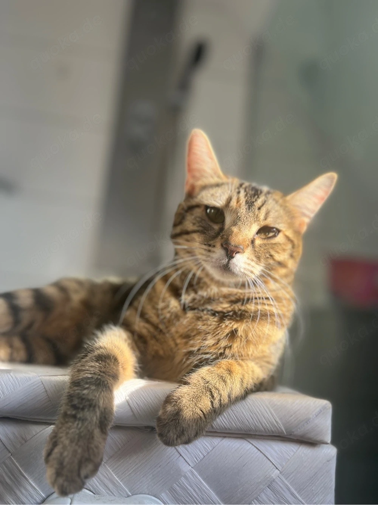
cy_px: 252
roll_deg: -5.5
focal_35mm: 26
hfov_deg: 53.0
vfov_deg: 67.3
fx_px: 379
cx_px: 189
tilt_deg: +11.3
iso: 50
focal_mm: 5.1
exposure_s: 1/369
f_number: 1.6
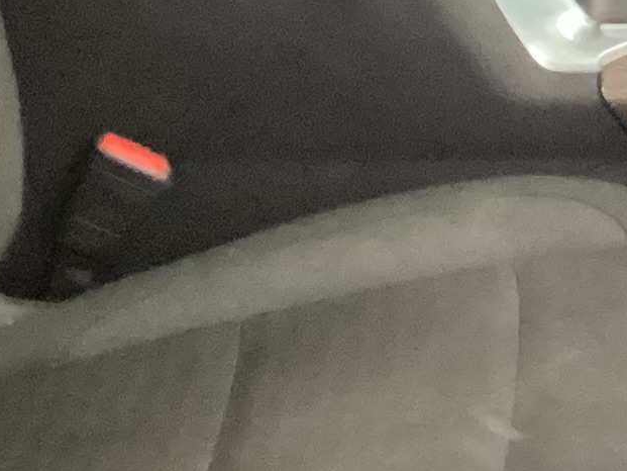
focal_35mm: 163
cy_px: -60
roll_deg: +0.8
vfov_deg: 9.0
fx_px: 2953
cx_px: 765
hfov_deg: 11.8
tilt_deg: -15.2
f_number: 2.4
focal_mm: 3.3
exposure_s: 1/20
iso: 640
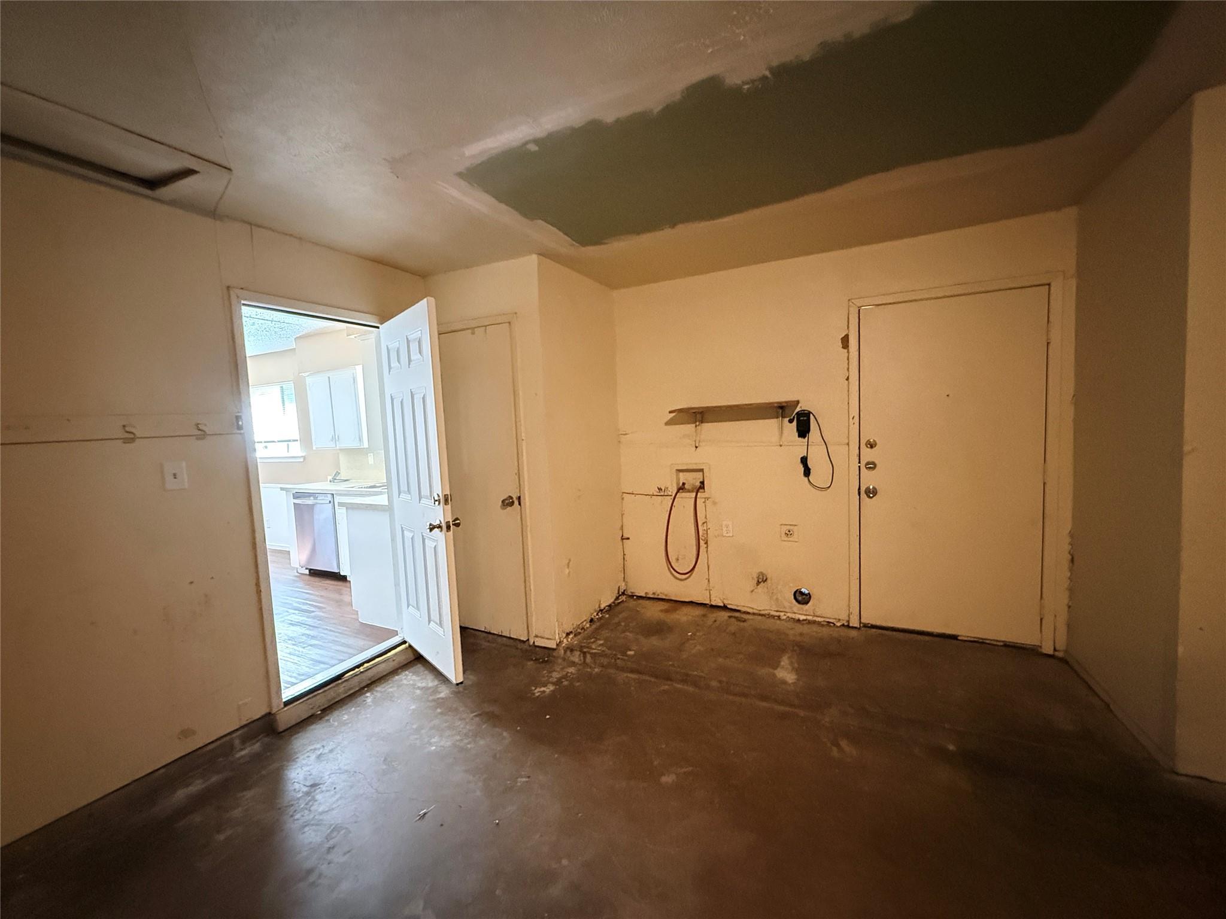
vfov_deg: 85.7
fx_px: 496
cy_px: 460
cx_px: 613
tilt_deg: -3.7
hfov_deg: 102.1
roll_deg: +2.4
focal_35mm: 14
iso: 1000
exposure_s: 1/60
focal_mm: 2.22
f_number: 2.2
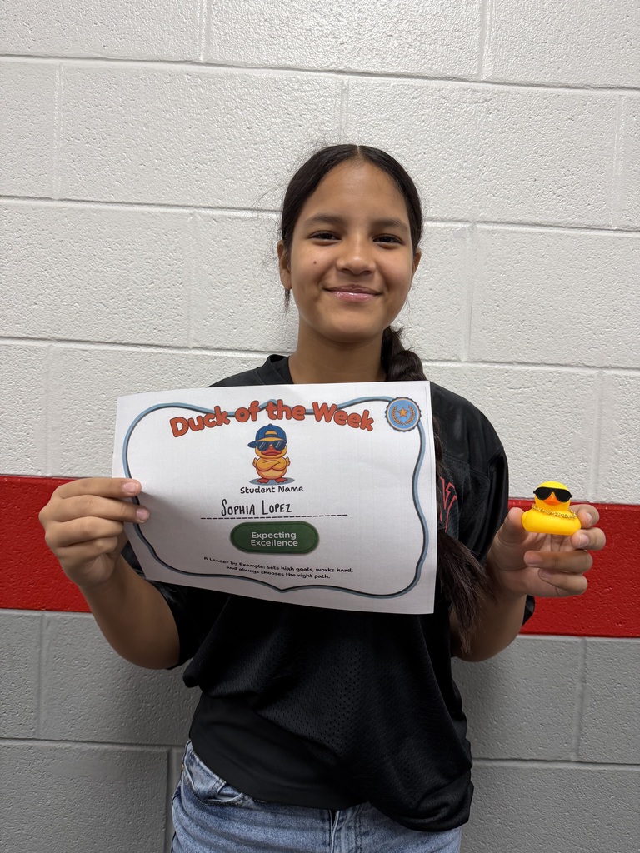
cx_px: 320
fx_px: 592
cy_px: 426
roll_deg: -3.2
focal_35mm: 24
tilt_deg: -2.3
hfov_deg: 56.8
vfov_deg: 71.6
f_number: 1.78
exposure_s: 1/60
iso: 160
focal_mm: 6.76
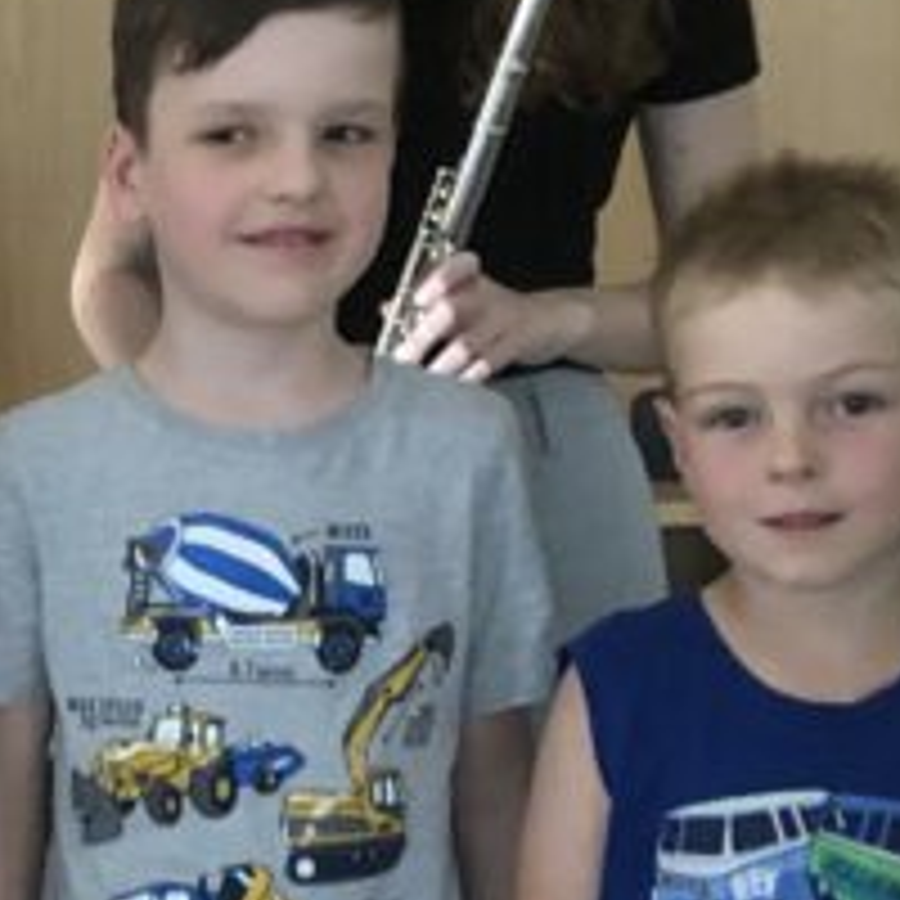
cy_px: 796
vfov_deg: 13.6
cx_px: -729
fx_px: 3736
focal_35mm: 127
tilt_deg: -9.5
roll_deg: +0.7
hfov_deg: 12.5
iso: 100
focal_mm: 3.99
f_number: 1.8
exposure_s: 1/15
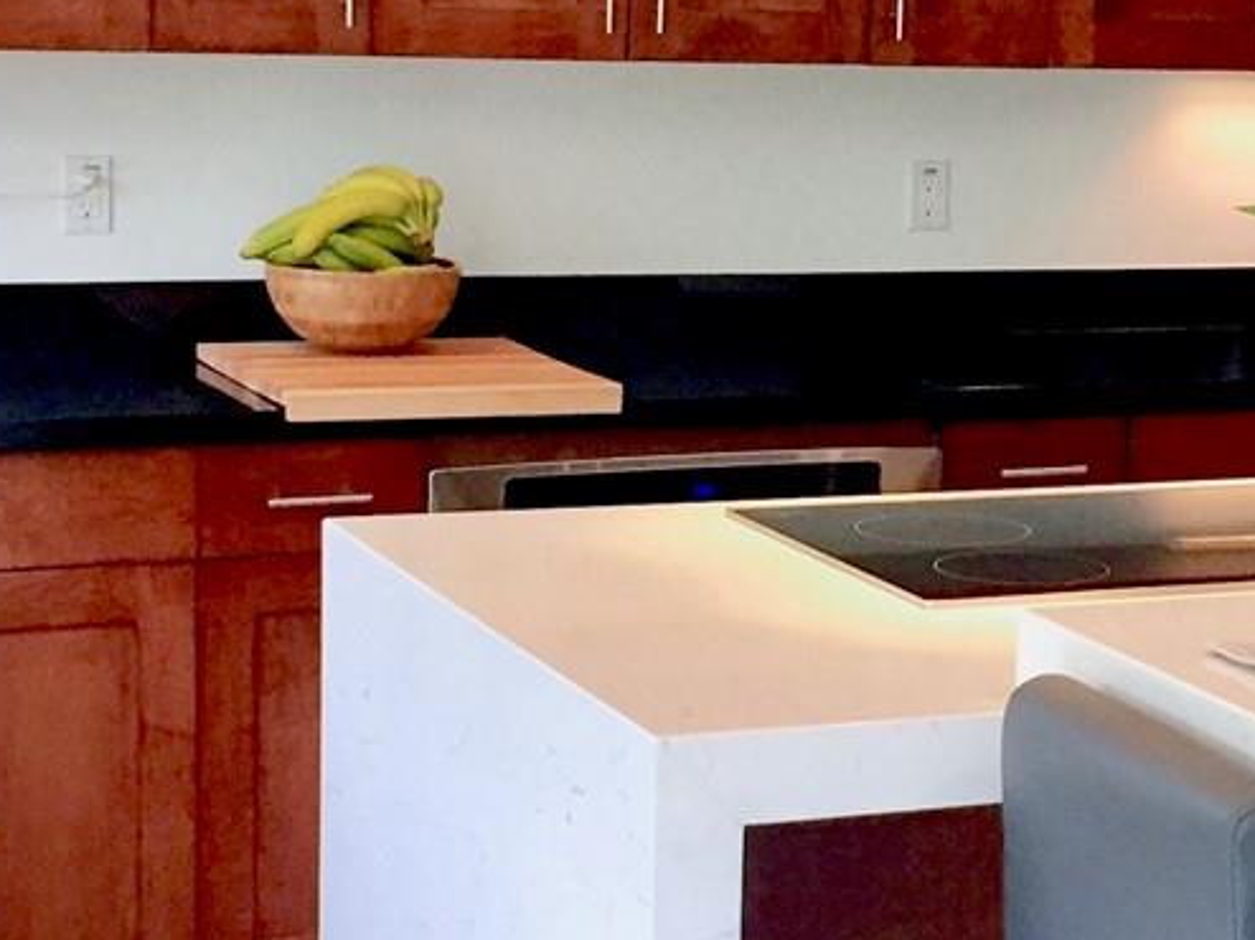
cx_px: 1064
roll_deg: -2.6
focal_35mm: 94
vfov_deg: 15.7
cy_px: 358
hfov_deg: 20.6
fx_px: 3406
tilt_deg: -5.9
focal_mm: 4.15
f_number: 2.2
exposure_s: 1/30
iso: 40
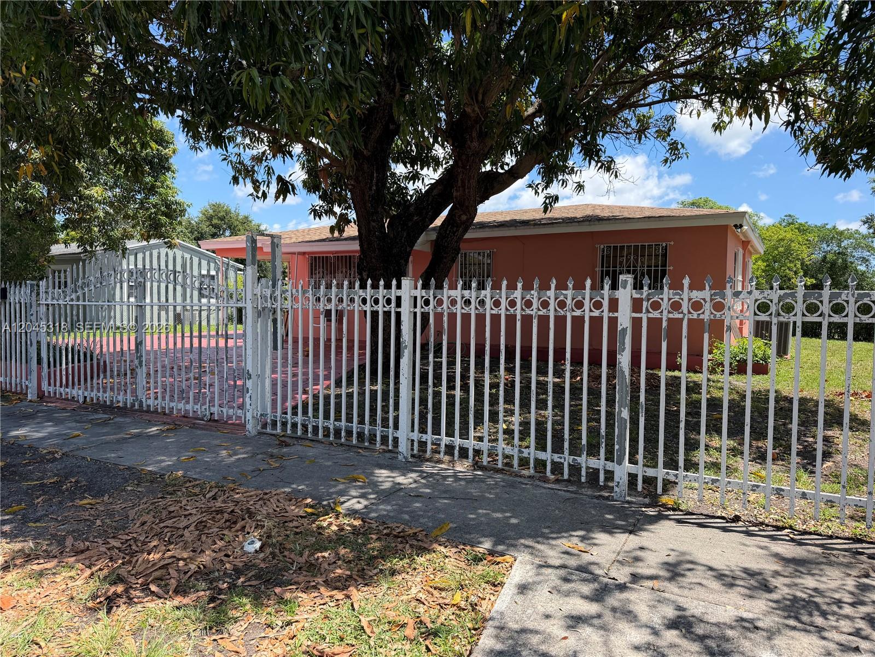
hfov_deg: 71.6
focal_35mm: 24
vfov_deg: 56.8
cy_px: 328
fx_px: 607
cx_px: 438
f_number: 1.78
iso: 100
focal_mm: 6.76
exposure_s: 1/2445
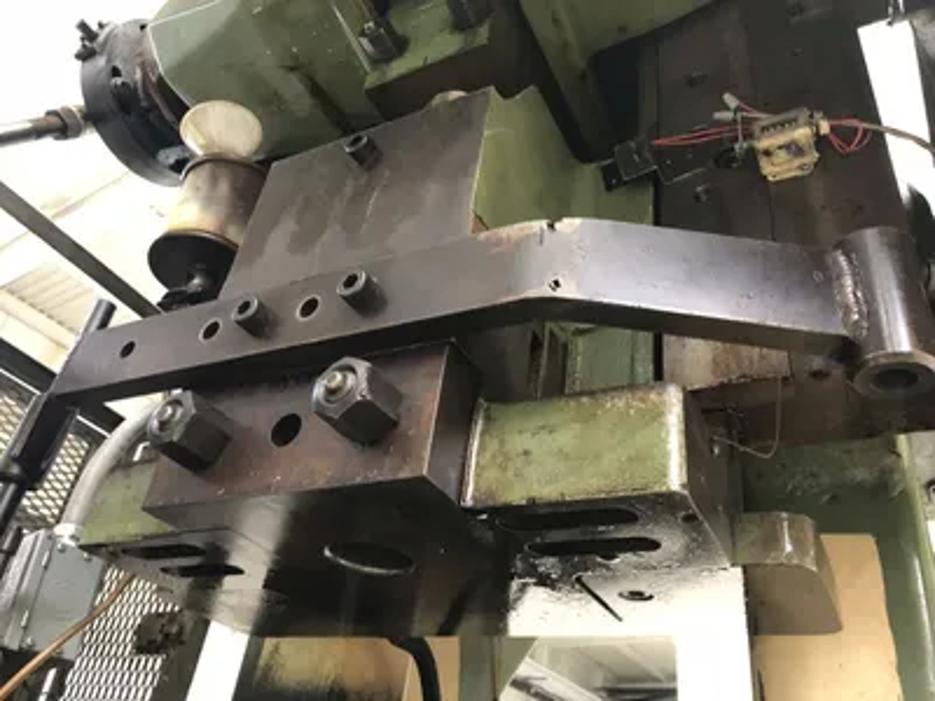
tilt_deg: +30.8
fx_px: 756
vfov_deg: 49.7
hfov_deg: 63.4
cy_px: 350
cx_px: 468
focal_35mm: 28
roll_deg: -8.2
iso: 100
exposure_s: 1/15
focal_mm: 4
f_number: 1.8
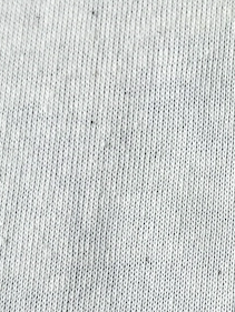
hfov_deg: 12.8
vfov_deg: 17.1
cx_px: 260
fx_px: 1031
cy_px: 265
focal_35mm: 114
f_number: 1.88
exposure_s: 1/751
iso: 50
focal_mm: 5.59
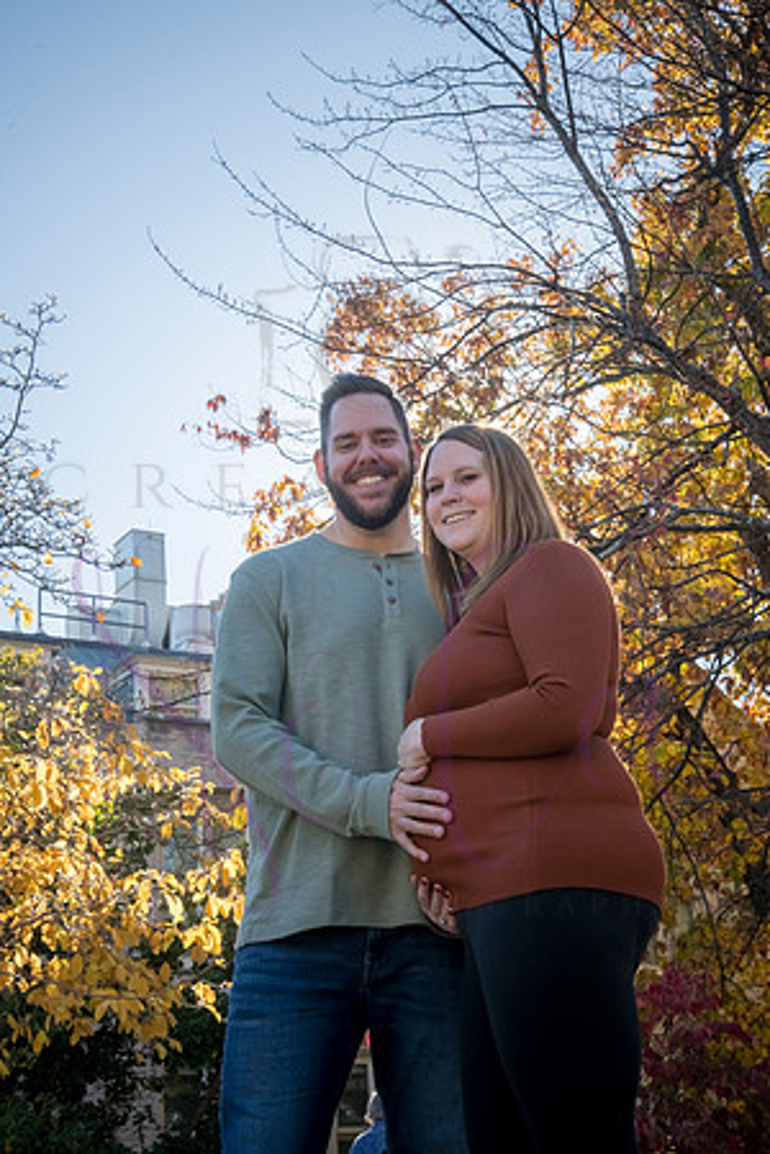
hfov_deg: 20.9
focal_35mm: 65
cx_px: 385
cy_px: 577
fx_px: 2085
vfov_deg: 31.0
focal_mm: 65
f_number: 20
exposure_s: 1/160
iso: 640
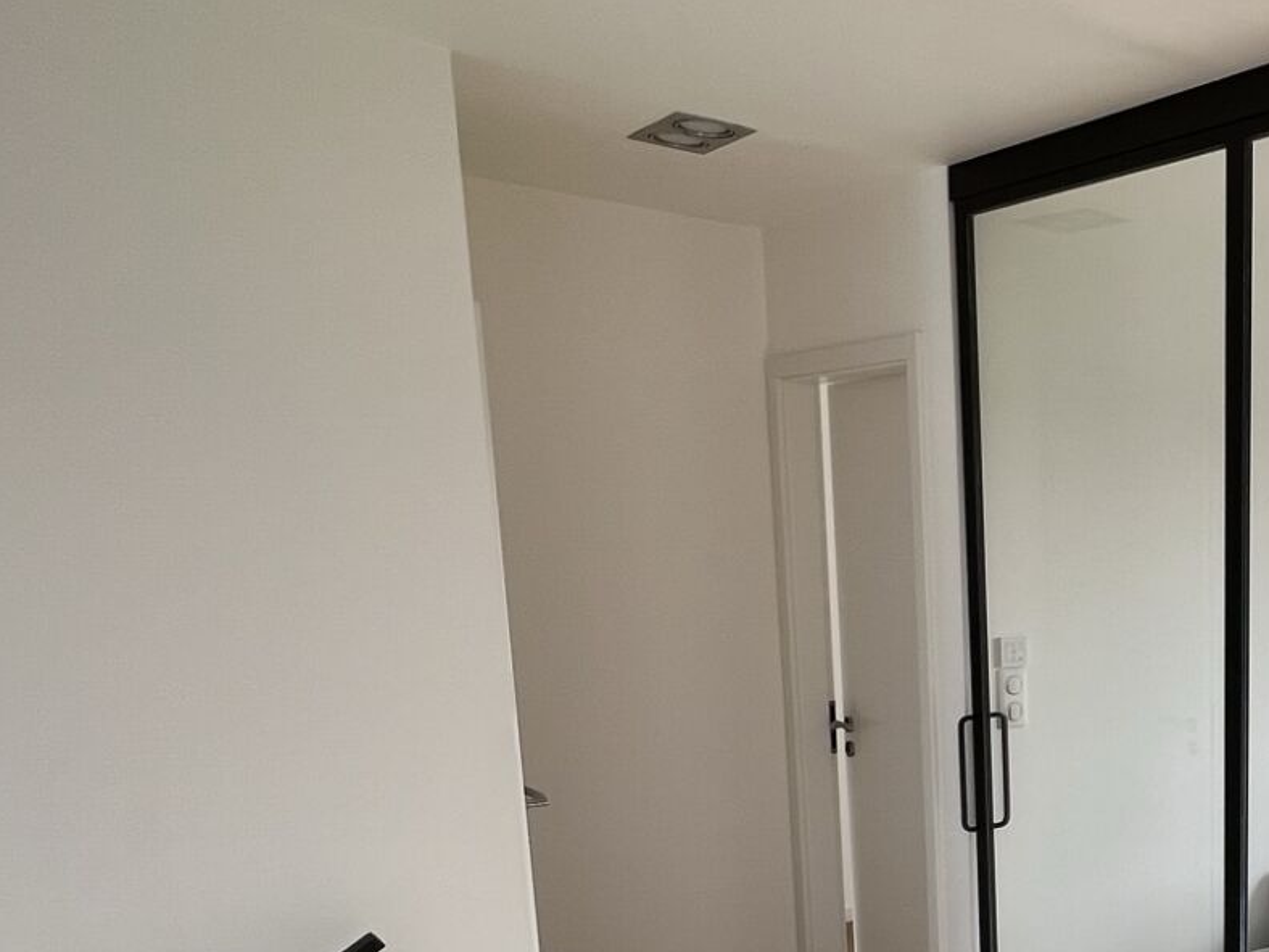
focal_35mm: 33
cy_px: 755
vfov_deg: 41.2
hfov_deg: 43.3
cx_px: 1390
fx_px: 1210
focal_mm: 1.57
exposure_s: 1/125
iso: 32
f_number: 1.8
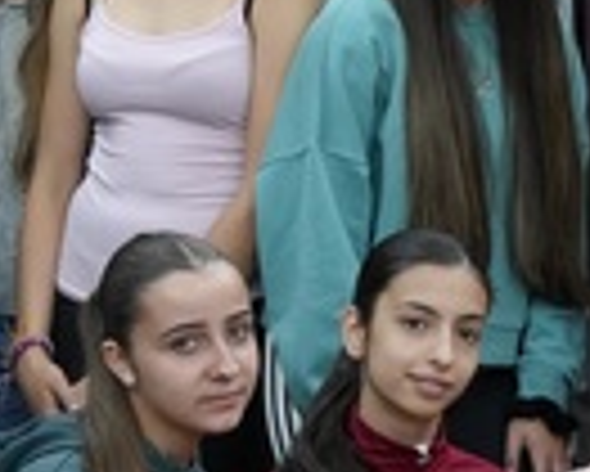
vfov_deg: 7.9
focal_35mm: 195
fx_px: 3408
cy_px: 267
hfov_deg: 9.7
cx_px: 788
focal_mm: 34
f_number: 4
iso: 2000
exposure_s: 1/160
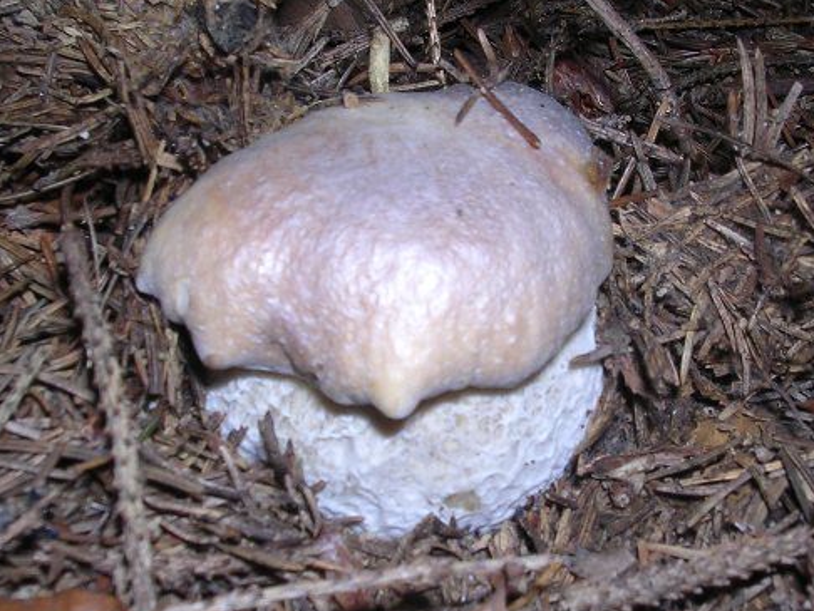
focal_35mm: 60
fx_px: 1412
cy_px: 335
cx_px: 496
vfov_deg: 24.4
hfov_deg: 32.1
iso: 100
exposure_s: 1/60.1
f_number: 5.6
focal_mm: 5.8
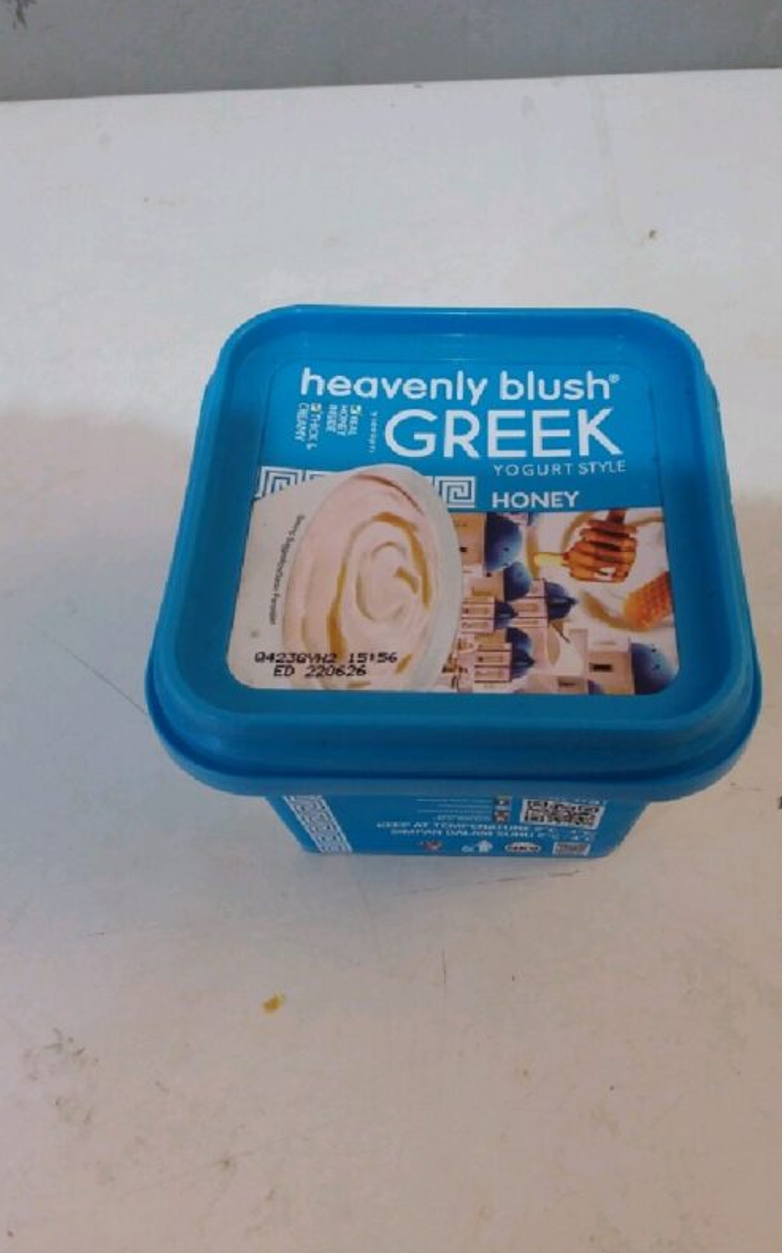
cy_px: 628
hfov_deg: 43.0
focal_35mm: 29
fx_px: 990
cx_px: 443
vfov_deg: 64.7
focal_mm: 2.91
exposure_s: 1/20
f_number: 1.9
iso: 93
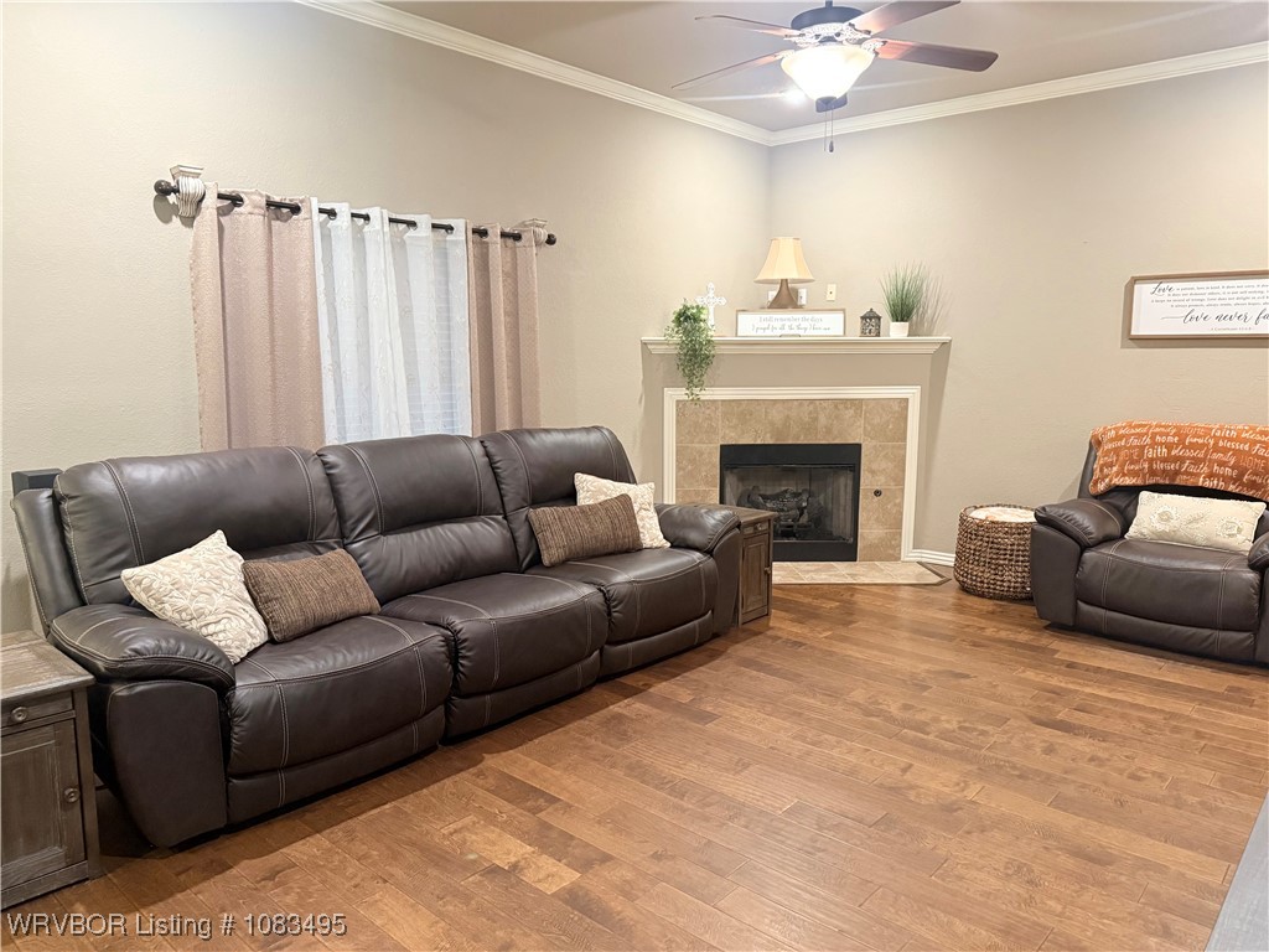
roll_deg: -0.1
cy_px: 476
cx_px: 634
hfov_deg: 71.6
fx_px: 880
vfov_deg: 56.8
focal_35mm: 24
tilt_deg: -7.2
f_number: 1.78
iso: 640
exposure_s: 1/60
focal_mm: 6.76
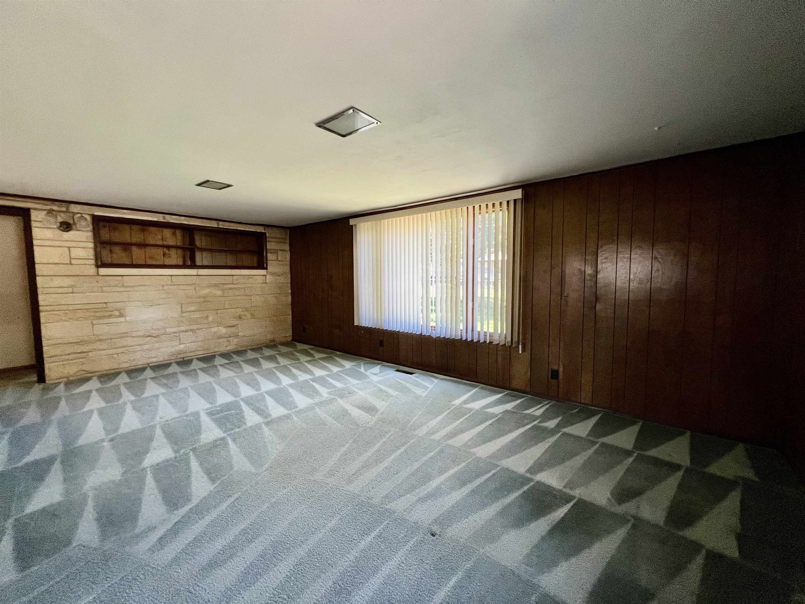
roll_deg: +1.0
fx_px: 302
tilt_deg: -4.7
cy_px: 302
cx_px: 402
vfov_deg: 89.9
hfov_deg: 106.2
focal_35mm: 13
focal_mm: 1.57
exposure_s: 1/99
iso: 160
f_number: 1.8
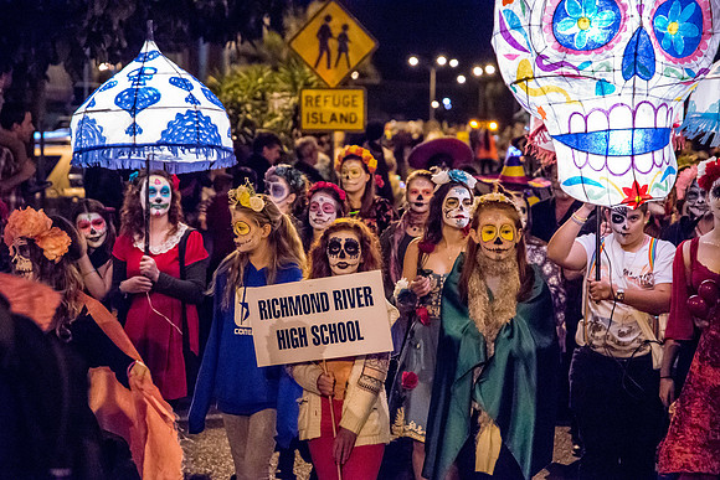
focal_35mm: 105
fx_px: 2100
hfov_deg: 19.5
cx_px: 360
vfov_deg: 13.0
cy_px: 240
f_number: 4
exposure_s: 1/125
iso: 18102
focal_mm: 105
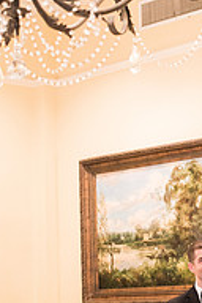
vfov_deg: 17.4
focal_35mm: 117
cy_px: 87
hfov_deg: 11.6
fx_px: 985
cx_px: 205
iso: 1000
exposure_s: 1/100
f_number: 3.5
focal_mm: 50
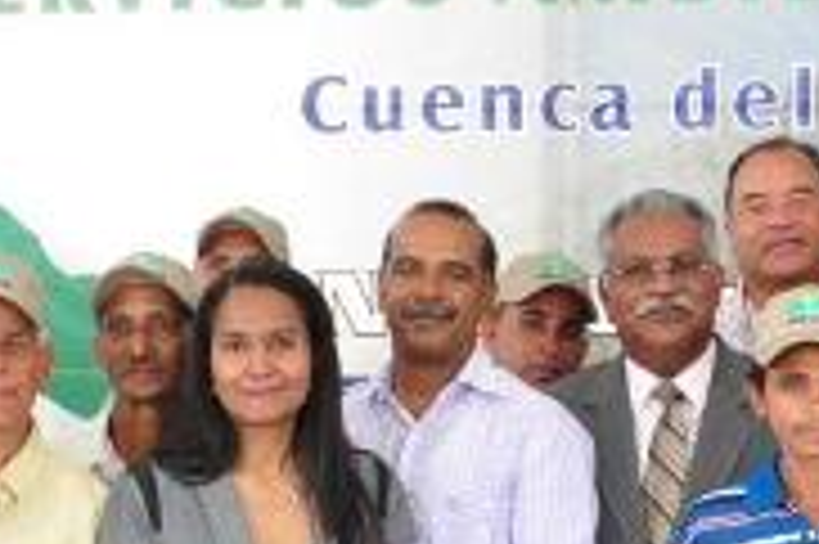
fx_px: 2637
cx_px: 522
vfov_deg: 11.7
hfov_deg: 17.6
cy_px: 537
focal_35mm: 116
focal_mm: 22
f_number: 9
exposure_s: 1/60
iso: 800
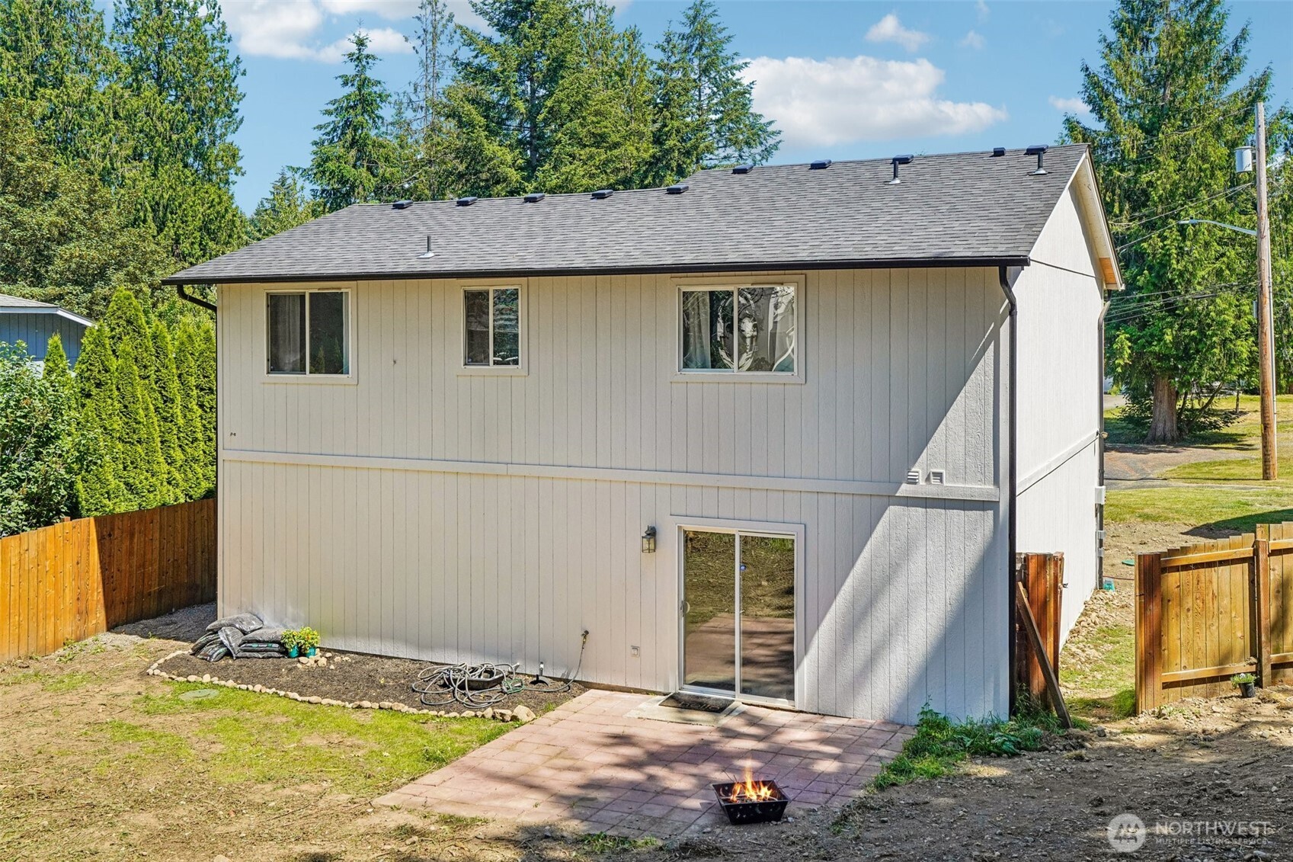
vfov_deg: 37.8
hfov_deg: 54.4
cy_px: 431
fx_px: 1257
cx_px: 646
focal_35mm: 35
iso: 400
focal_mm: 35
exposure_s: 1/800
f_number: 8
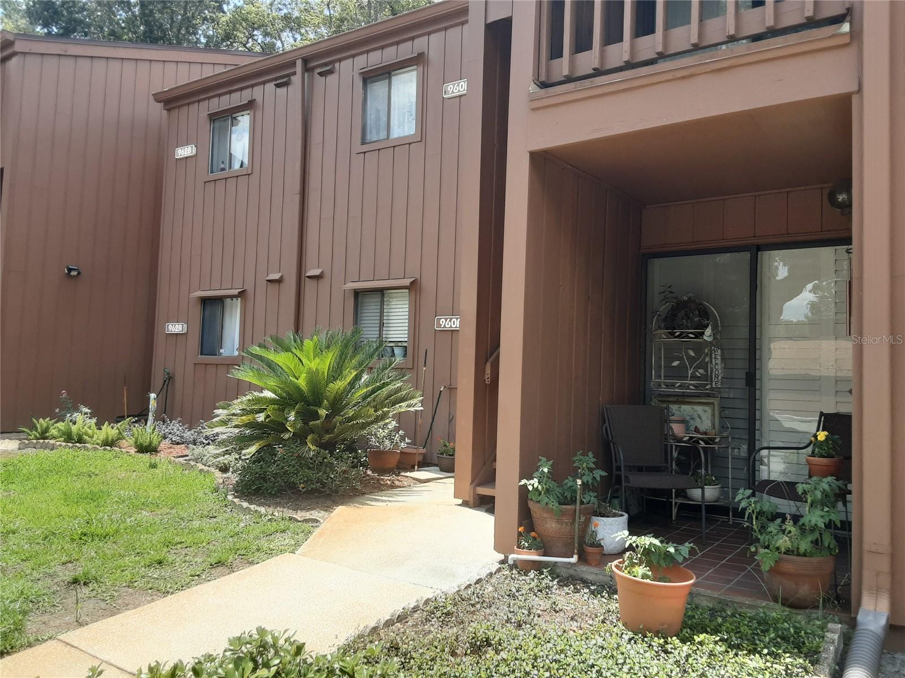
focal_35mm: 28
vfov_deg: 49.7
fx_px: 732
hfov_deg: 63.4
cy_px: 339
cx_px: 452
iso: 40
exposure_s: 1/422
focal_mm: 2.9
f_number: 1.9
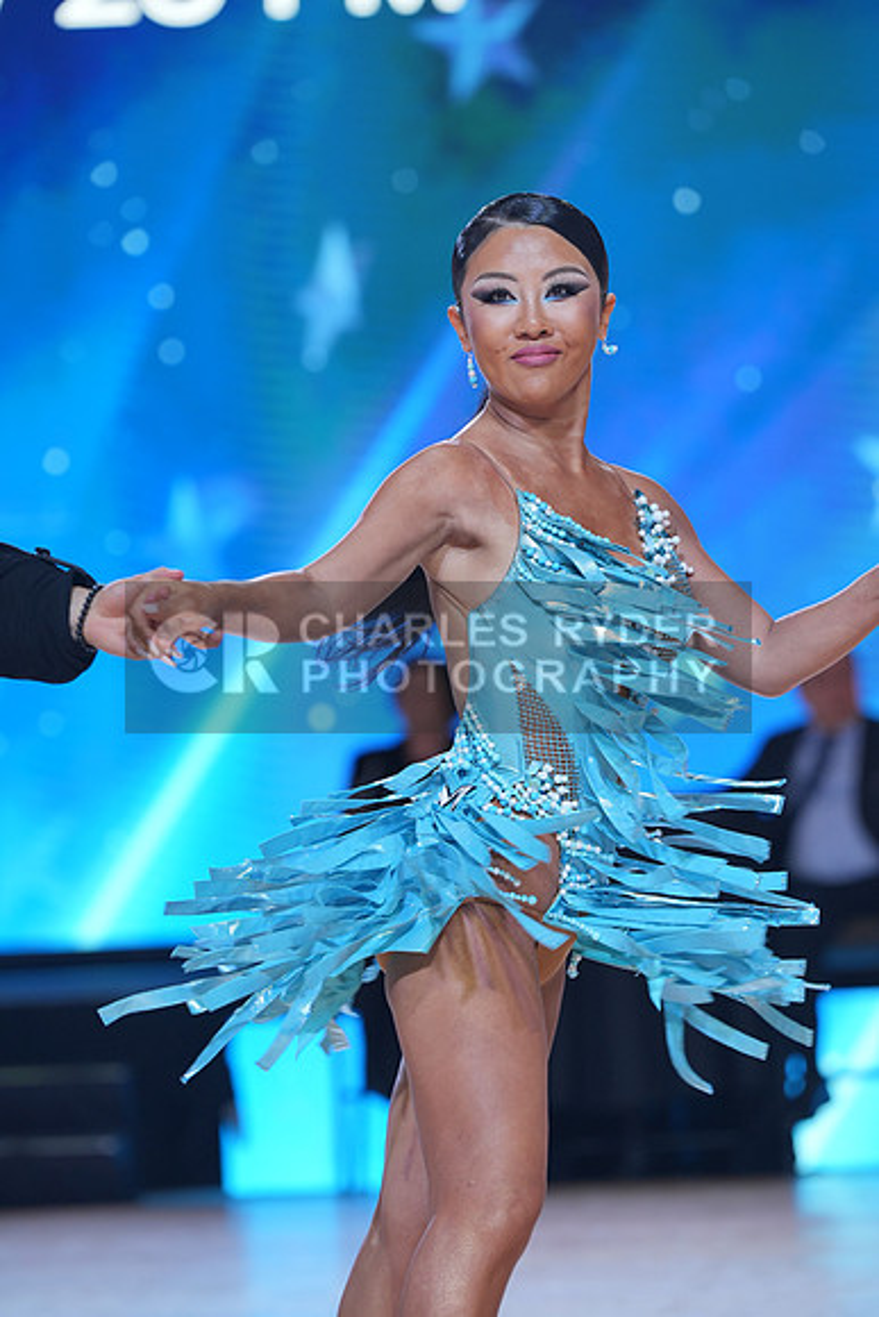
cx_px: 440
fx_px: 6332
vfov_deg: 11.9
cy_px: 658
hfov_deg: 7.9
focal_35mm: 173
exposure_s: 1/400
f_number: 4
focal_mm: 173
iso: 640
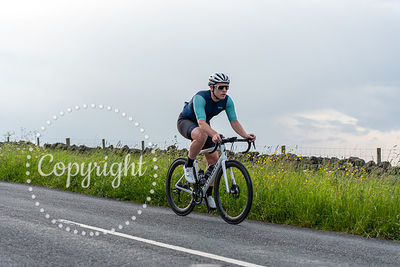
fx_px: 778
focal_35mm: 70
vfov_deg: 19.5
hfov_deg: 28.8
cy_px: 134
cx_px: 200
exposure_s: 1/1000
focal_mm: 70
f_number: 4
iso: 400
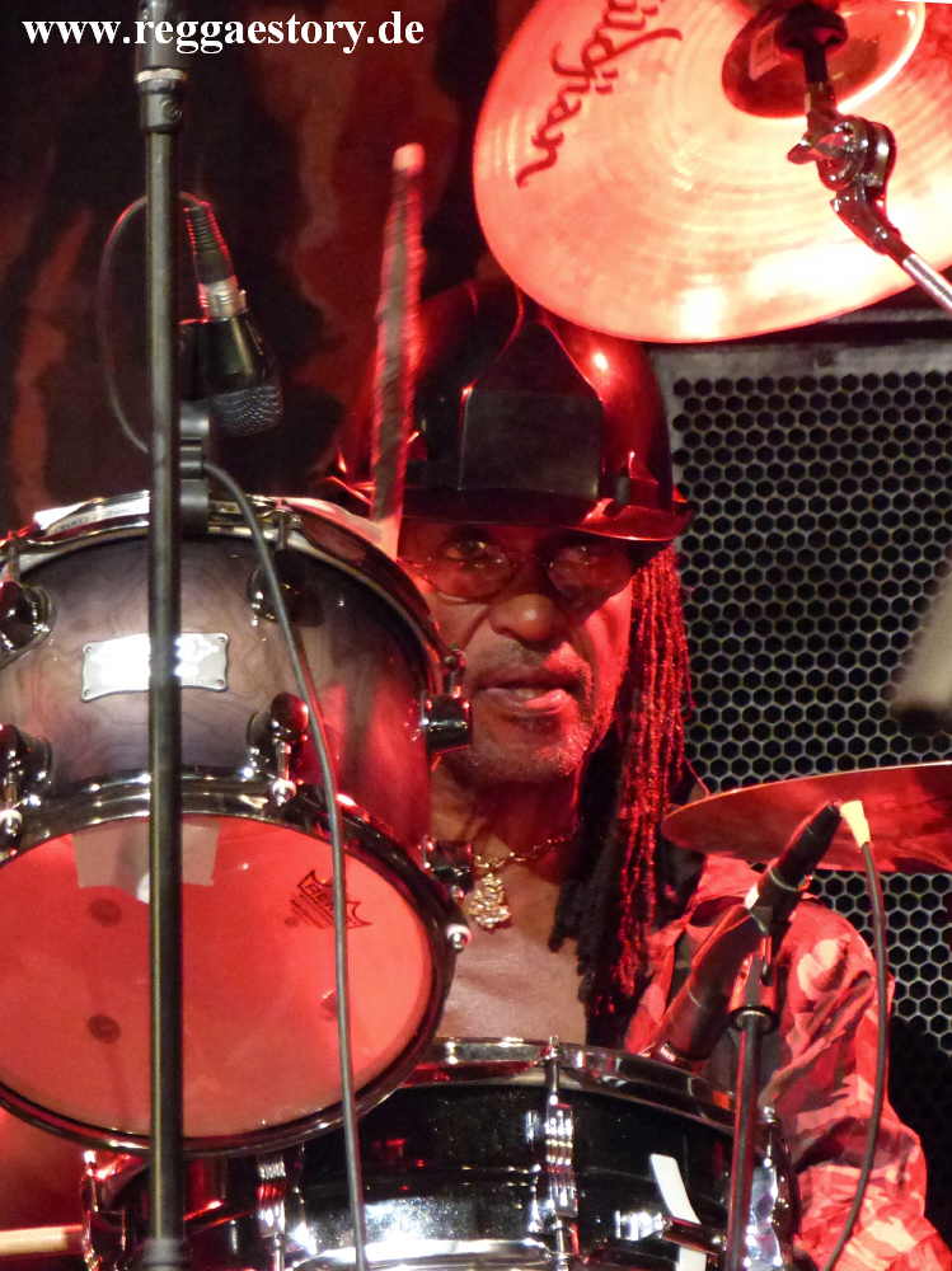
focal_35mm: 310
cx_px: 476
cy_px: 636
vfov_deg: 6.4
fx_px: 11377
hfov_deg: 4.8
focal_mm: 55.7
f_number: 2.8
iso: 1600
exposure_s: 1/60
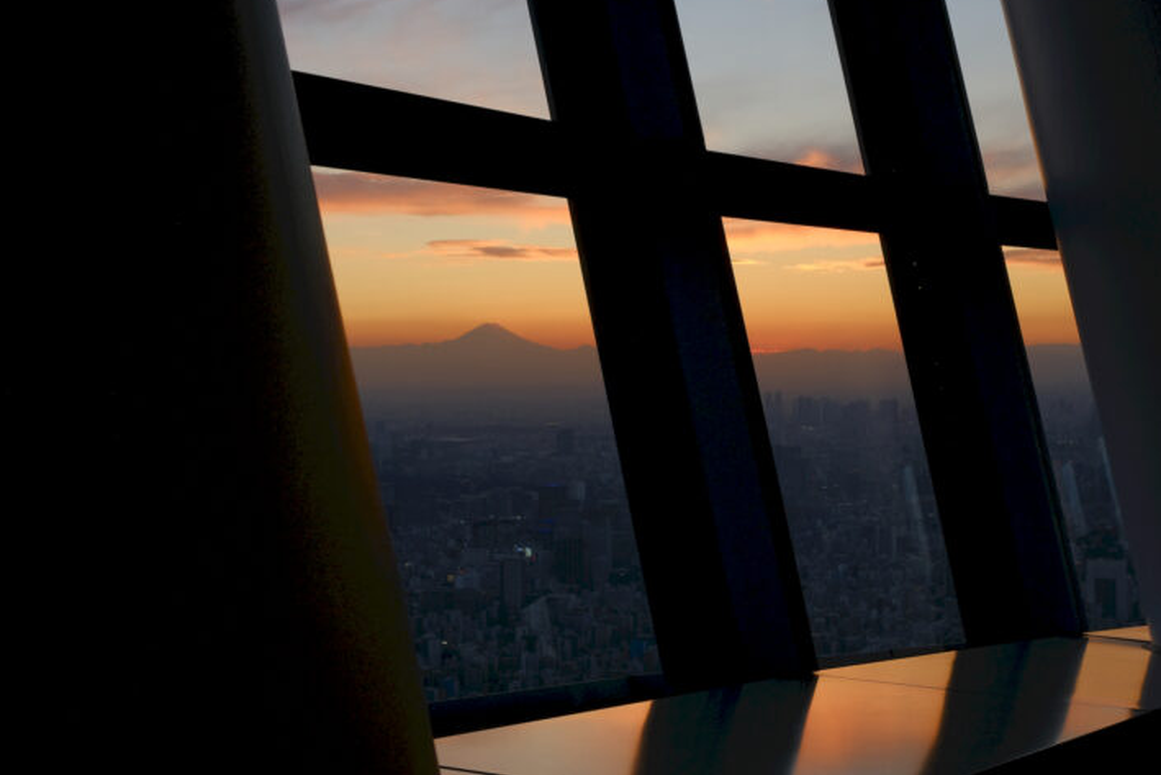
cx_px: 617
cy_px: 360
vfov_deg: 25.5
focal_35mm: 53
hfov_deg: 37.5
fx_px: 1709
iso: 640
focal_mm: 31.5
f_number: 11
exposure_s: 1/60
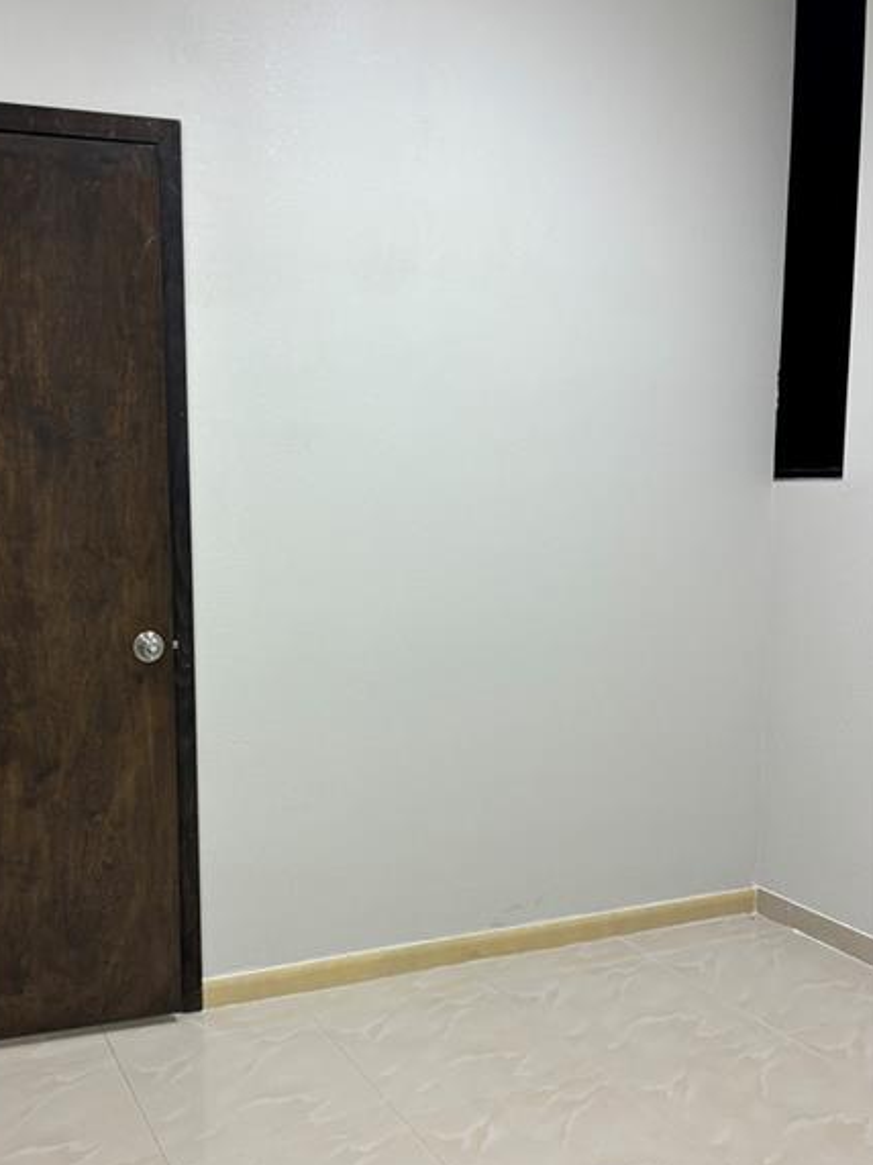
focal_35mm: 35
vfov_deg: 52.6
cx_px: 298
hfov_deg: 40.2
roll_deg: +0.4
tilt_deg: -7.6
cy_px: 635
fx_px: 1177
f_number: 1.6
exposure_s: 1/120
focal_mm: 5.96
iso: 80
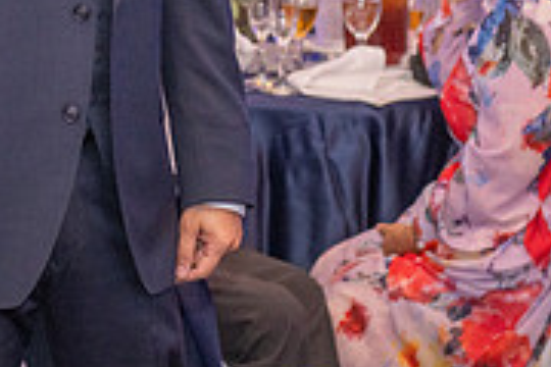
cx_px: 92
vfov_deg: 6.0
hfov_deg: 9.1
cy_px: -154
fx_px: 3459
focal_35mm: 226
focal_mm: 70
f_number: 3.5
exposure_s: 1/200
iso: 1600
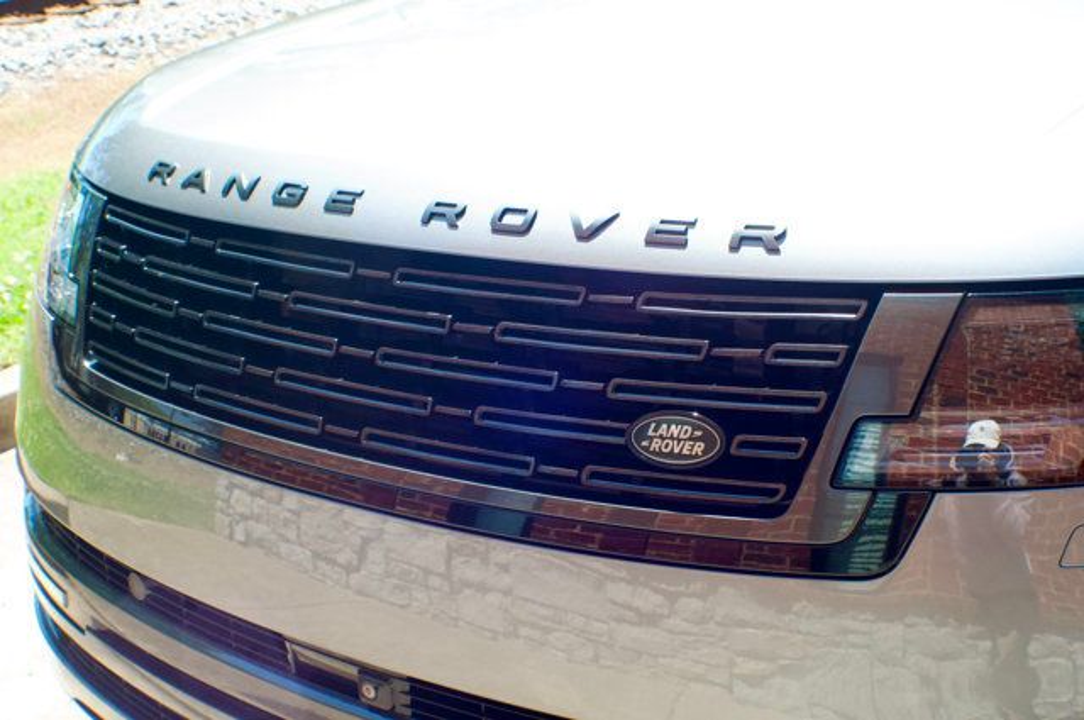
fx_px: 2255
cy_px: 360
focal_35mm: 75
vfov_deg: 18.1
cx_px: 542
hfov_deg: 27.0
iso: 2000
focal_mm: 50
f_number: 11
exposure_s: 1/500
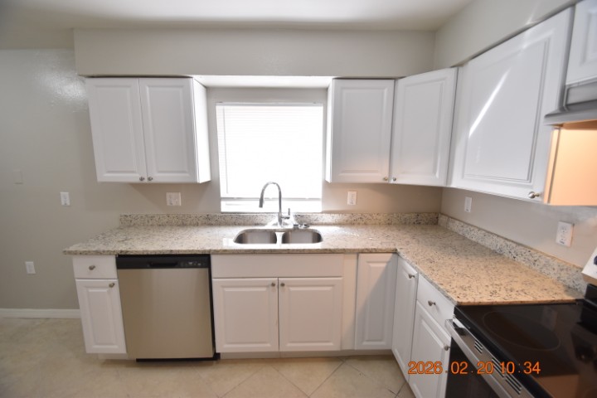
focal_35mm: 15
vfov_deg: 77.3
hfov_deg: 100.4
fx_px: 249
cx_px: 298
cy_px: 199
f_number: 3.5
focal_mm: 10
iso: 800
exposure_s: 1/125
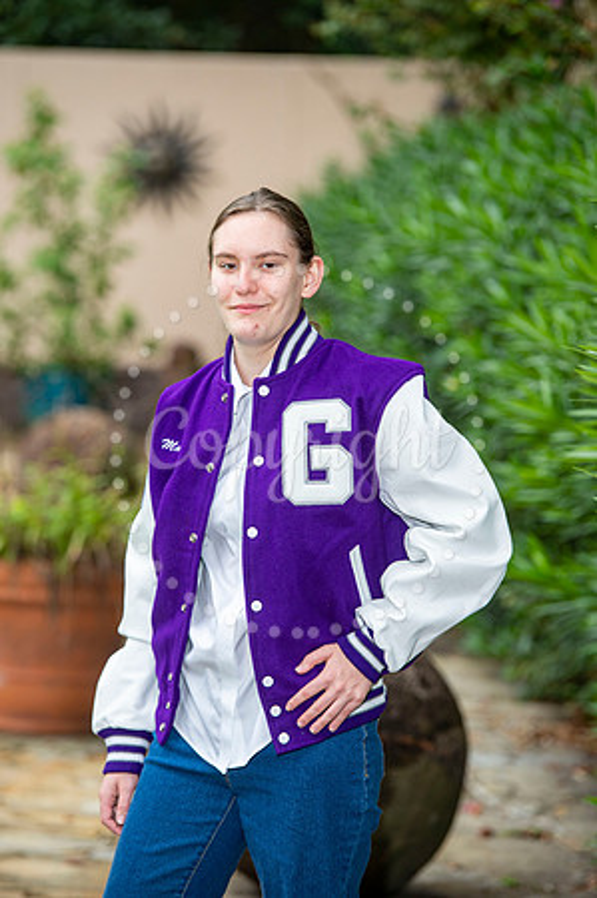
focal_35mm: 165
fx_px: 4114
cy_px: 449
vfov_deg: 12.5
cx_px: 298
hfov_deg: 8.3
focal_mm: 165
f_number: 6.3
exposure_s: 1/160
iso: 320
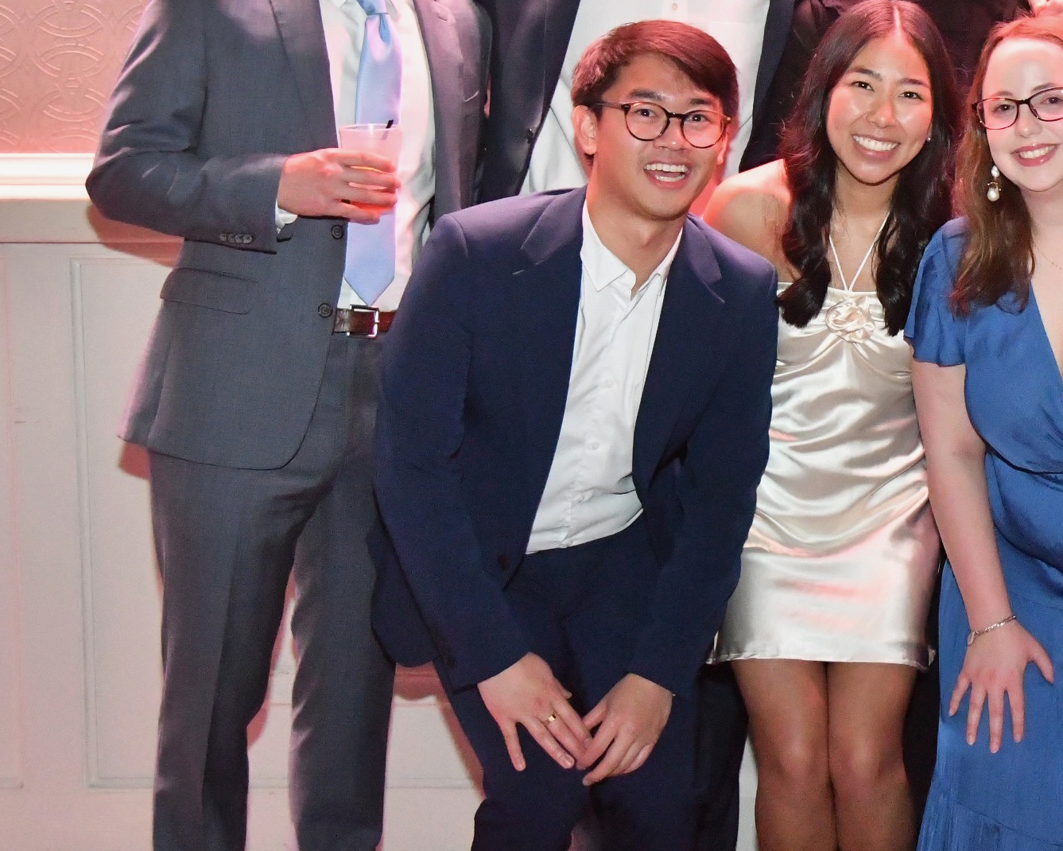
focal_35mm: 85
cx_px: 1015
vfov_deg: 17.9
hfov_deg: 21.8
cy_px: 169
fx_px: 2674
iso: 5600
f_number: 5.6
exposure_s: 1/60
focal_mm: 29
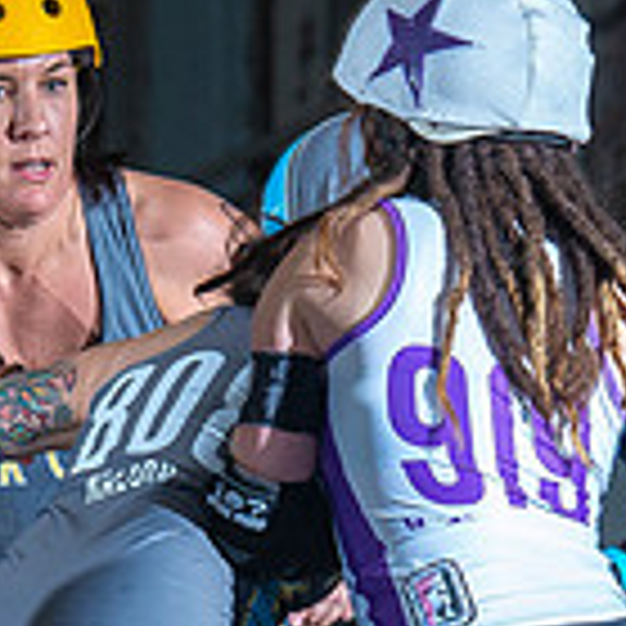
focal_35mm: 501
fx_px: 10250
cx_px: 244
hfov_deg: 3.5
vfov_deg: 3.5
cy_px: 875
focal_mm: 130
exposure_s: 1/160
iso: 800
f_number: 7.1
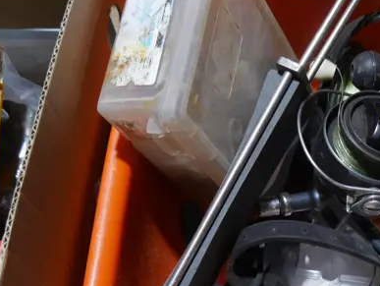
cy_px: 148
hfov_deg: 23.8
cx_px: 463
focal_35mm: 74
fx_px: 813
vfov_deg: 19.9
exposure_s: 1/60
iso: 250
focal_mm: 14
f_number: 3.5
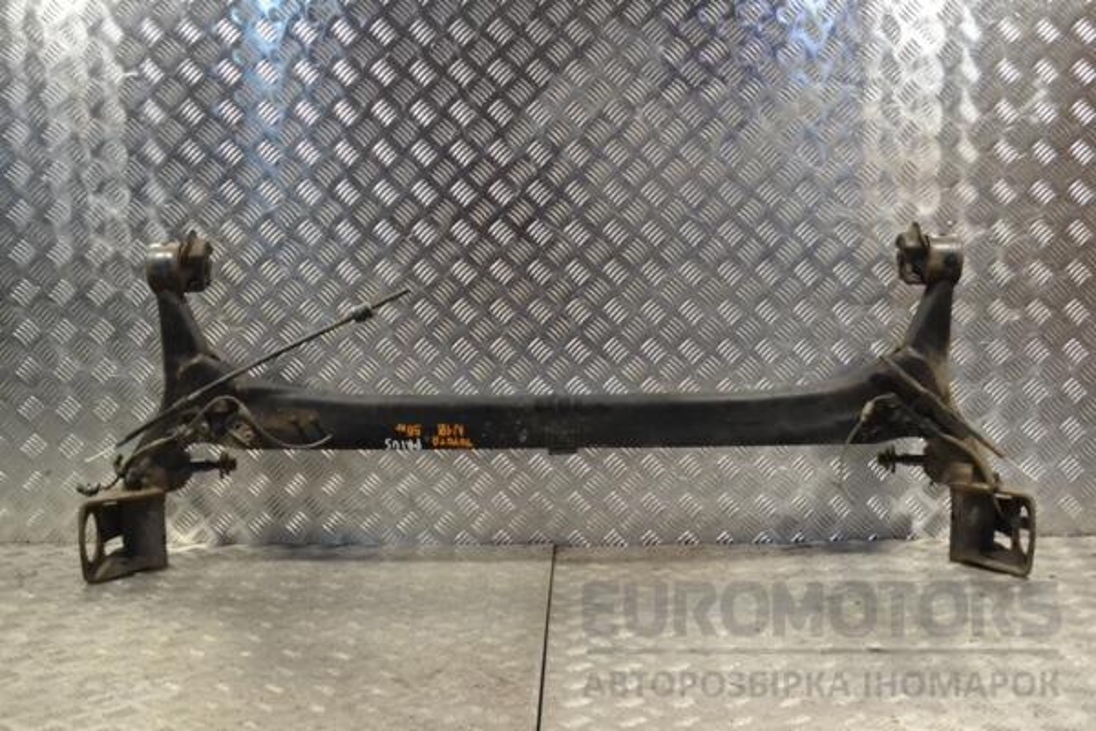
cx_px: 548
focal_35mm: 48
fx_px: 1461
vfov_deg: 28.1
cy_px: 366
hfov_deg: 41.1
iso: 3200
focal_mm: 32
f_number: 9
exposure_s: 1/320
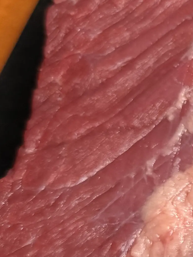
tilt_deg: -56.2
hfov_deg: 10.1
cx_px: 429
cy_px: 200
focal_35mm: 132
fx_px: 981
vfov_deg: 14.9
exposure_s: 1/121
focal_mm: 6.76
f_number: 1.78
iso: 100
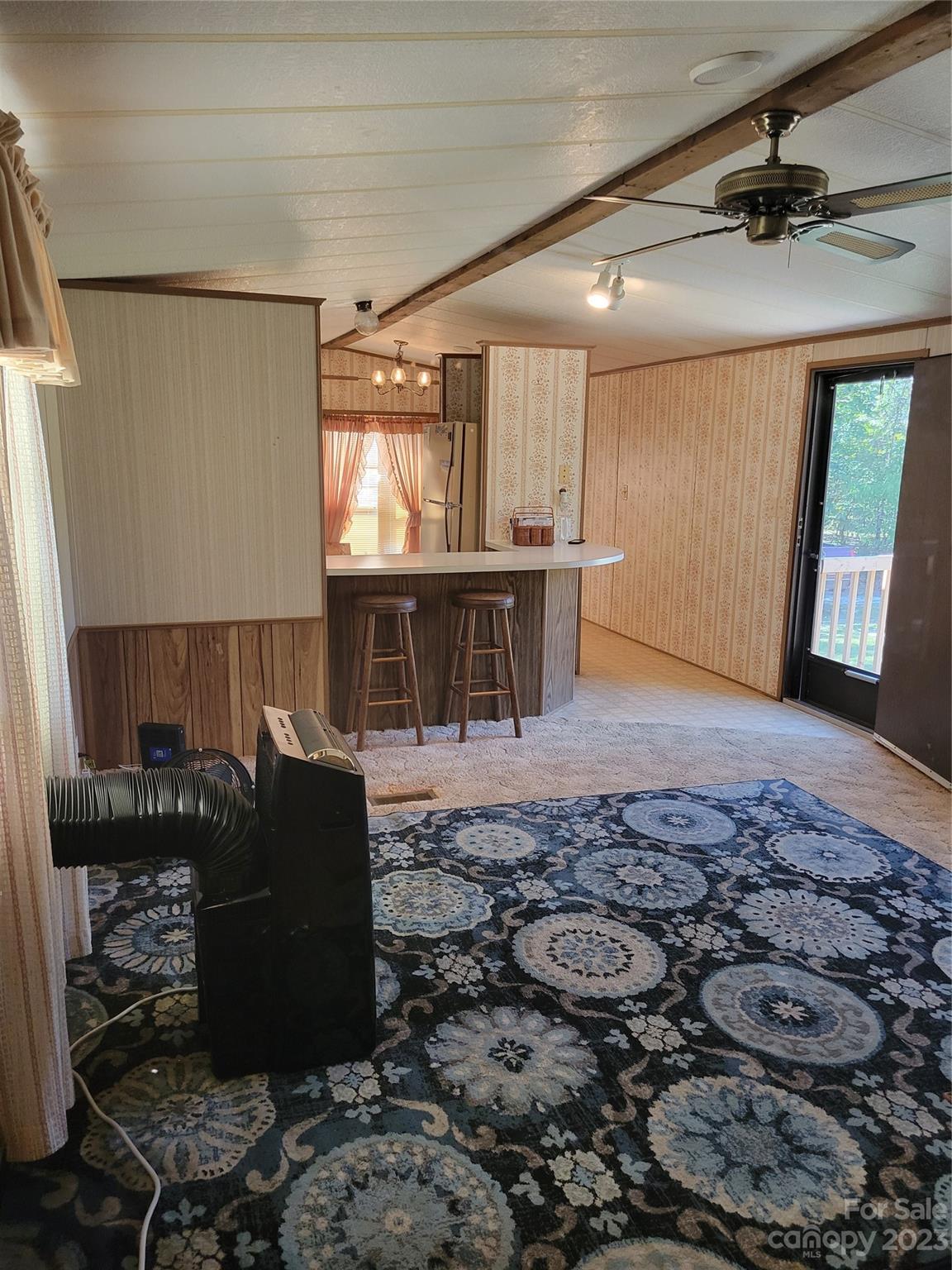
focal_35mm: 26
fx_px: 953
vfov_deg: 67.3
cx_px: 476
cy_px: 635
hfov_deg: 53.1
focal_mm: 5.4
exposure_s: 1/120
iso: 320
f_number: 1.8
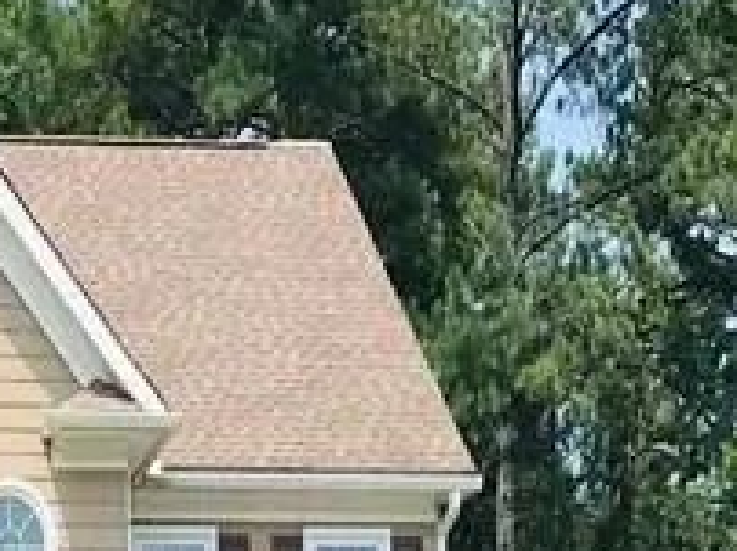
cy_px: 1069
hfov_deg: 13.3
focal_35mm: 142
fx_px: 3020
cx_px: -281
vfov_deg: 9.8
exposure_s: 1/2037
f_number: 1.8
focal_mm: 3.99
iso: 20
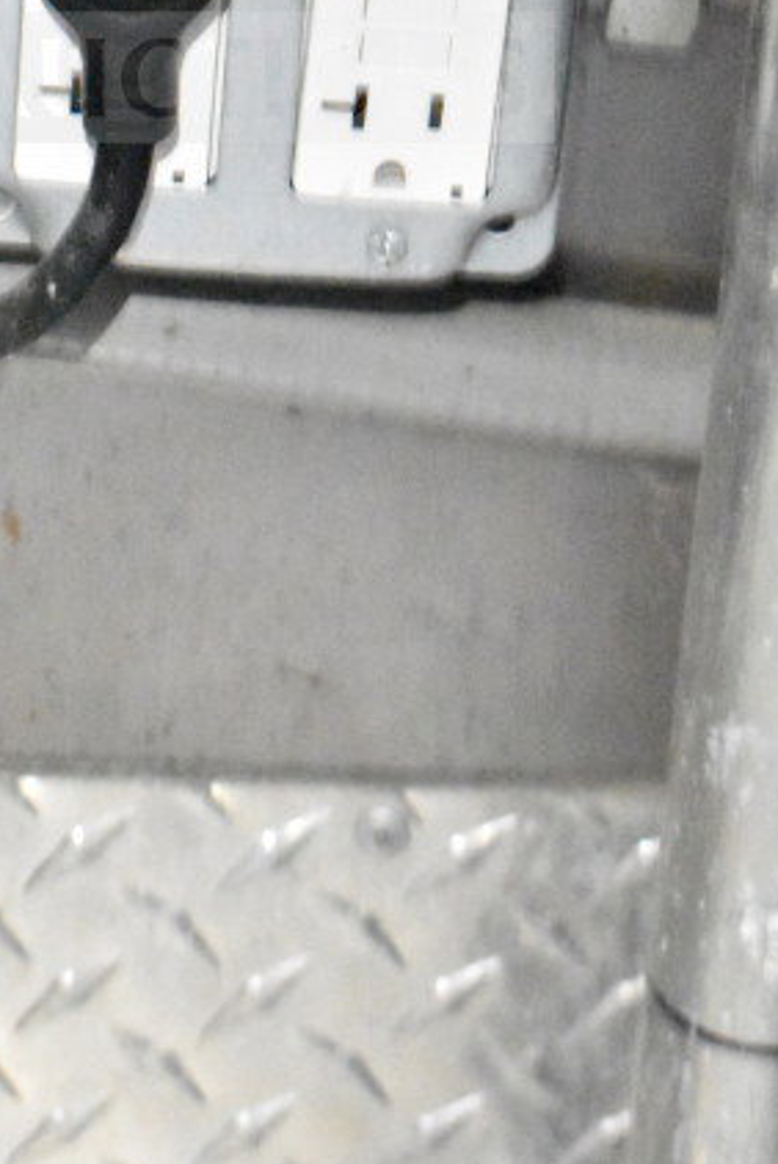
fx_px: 4207
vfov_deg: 15.4
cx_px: 243
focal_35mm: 130
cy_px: -76
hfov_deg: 10.6
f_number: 5
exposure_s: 1/50
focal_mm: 40
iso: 25600
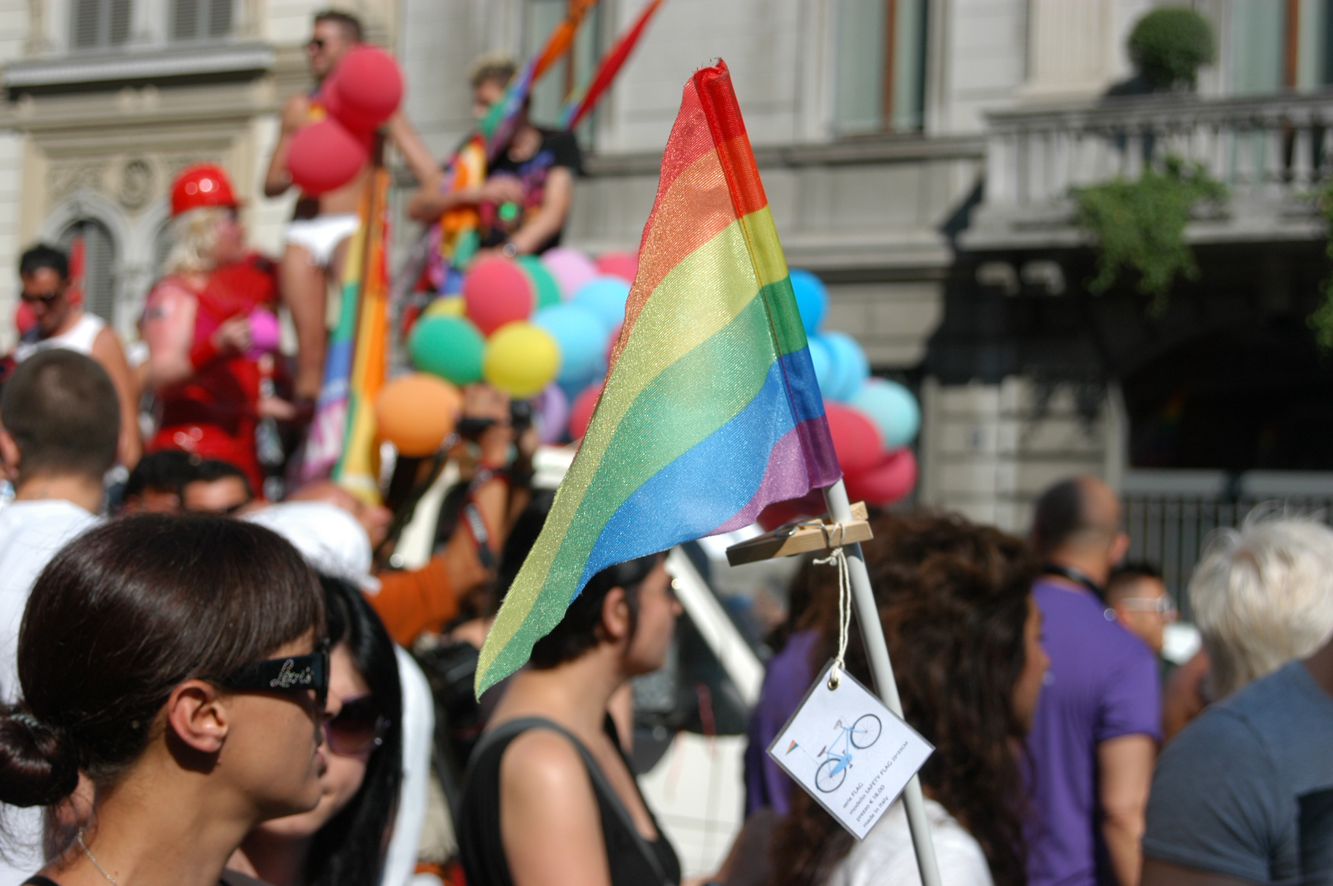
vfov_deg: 20.6
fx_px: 2441
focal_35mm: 66
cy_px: 443
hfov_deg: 30.5
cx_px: 666
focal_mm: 44
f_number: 5
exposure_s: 1/1500
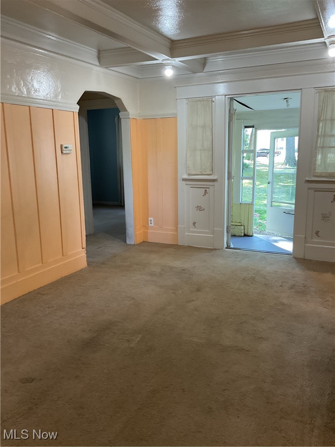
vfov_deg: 61.7
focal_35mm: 29
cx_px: 168
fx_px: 374
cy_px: 224
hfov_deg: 48.2
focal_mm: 3
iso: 125
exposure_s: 1/60
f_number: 1.8
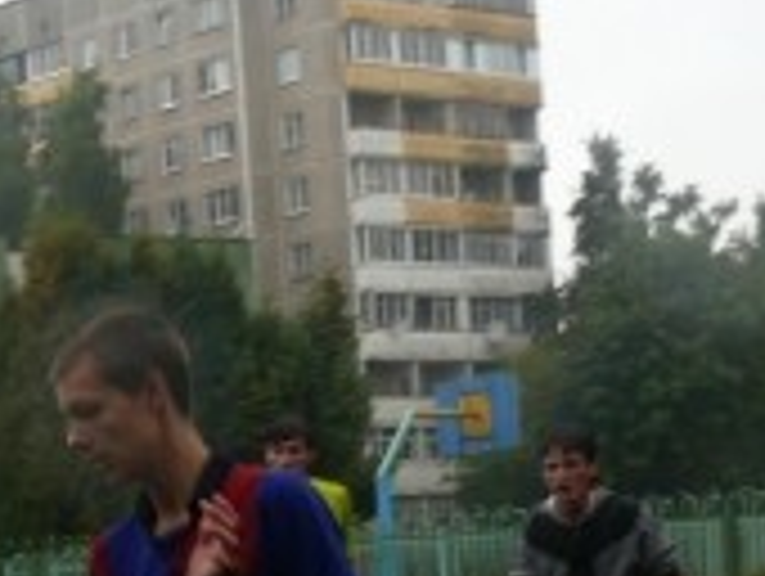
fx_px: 2545
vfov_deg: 12.6
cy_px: 688
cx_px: -194
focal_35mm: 115
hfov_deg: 16.3
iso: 100
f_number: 3.2
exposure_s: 1/100
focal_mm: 7.4
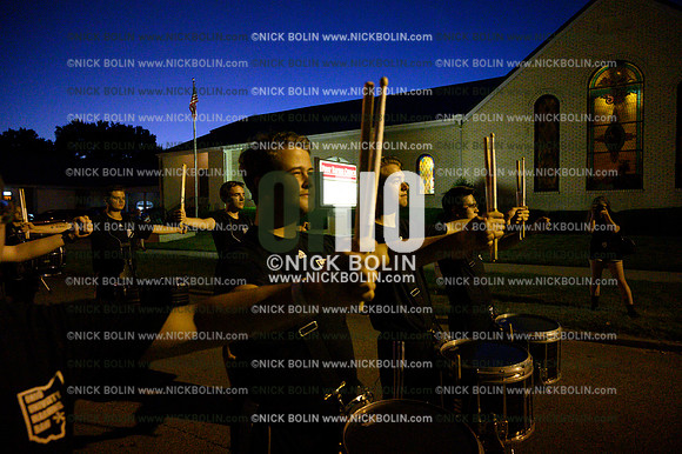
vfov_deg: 53.1
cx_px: 341
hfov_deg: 73.8
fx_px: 454
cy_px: 227
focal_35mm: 24
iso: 32000
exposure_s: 1/400
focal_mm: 24
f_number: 4
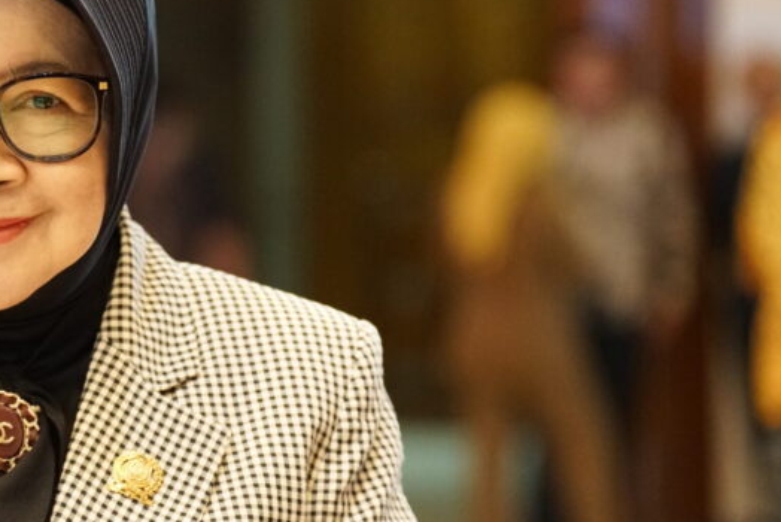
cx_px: -19
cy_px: 193
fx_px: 4819
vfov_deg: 6.2
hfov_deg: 9.2
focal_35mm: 222
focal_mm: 97
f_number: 2.8
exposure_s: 1/125
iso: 5000
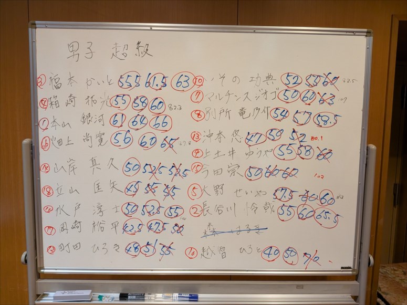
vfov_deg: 56.8
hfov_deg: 71.6
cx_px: 204
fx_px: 282
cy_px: 152
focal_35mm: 24
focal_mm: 4.53
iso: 310
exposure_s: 1/60
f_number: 1.7
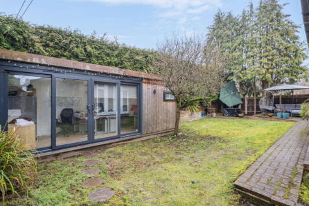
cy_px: 103
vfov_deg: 73.7
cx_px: 154
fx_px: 137
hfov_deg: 96.8
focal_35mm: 16
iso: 320
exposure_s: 1/40
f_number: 8
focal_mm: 16
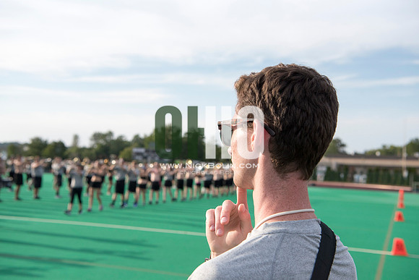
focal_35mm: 46
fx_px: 535
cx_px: 210
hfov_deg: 42.7
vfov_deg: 29.3
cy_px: 140
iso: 800
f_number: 5.6
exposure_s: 1/3200
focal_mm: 46
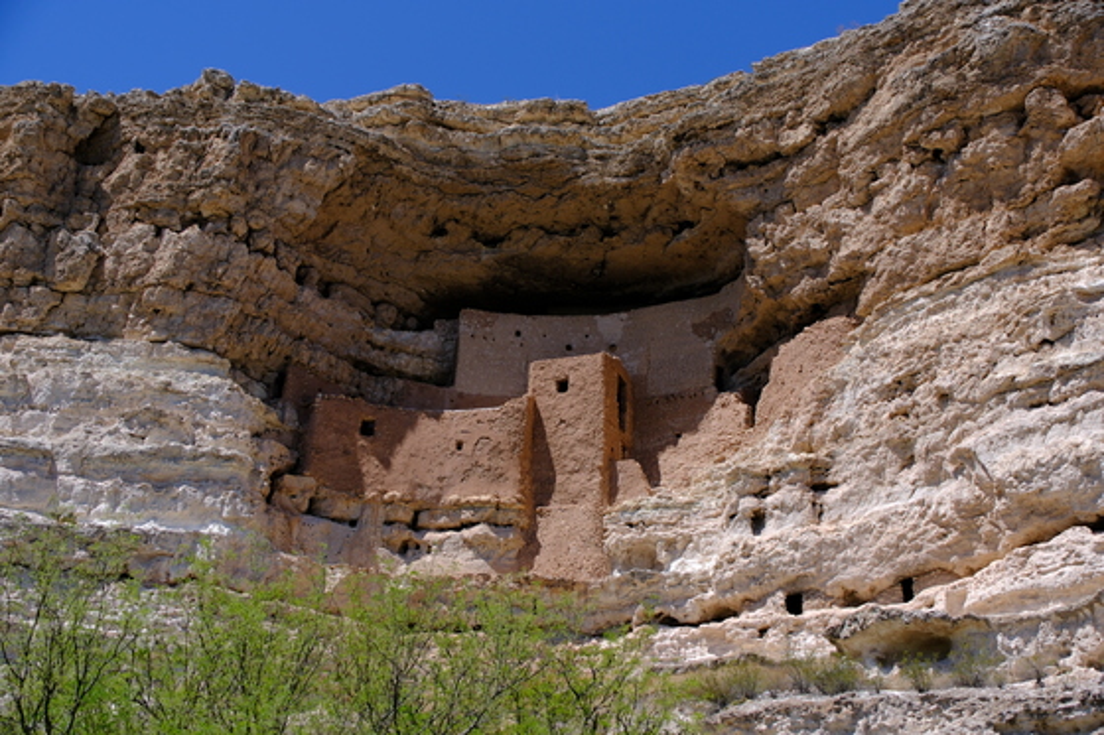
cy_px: 368
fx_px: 1471
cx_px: 552
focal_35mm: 48
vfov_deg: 28.1
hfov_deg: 41.1
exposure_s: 1/750
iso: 160
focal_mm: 32.1
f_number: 5.6
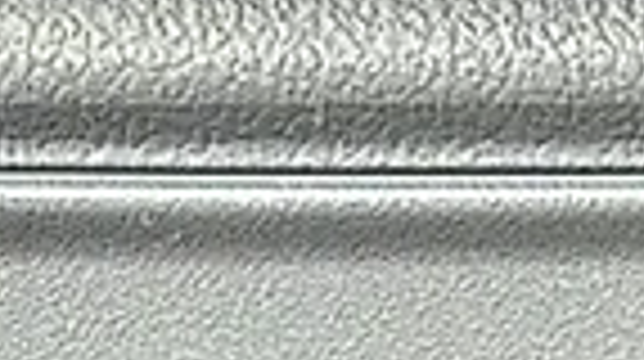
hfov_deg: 10.4
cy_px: 943
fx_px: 3547
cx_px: 158
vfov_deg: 5.6
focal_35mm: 208
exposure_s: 1/130
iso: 80
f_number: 1.78
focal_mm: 6.86
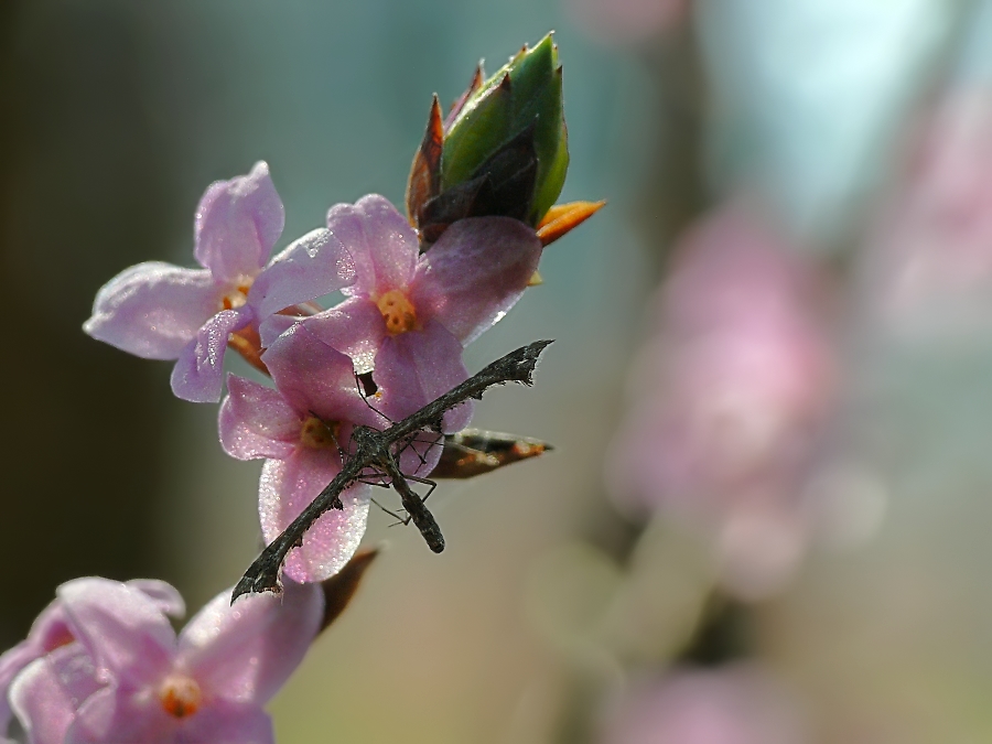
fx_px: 4127
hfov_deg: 13.7
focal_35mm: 144
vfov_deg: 10.3
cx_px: 496
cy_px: 372
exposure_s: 1/125
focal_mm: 27.3
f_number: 5
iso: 100
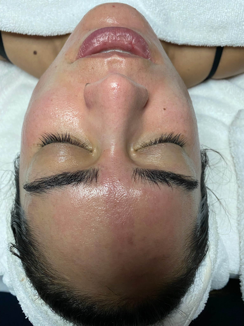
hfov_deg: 53.1
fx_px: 244
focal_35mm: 26
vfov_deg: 67.3
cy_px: 163
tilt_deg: -72.9
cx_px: 122
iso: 160
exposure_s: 1/60
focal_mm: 4.25
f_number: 1.8
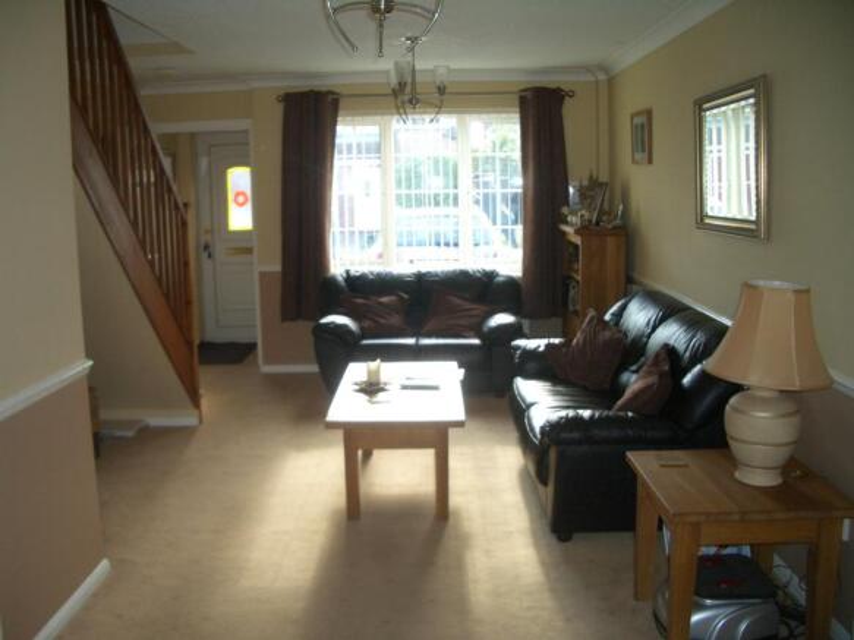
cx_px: 427
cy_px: 320
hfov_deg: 52.6
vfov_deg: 40.7
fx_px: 863
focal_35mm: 35
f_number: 2.6
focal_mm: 5.8
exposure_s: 1/100
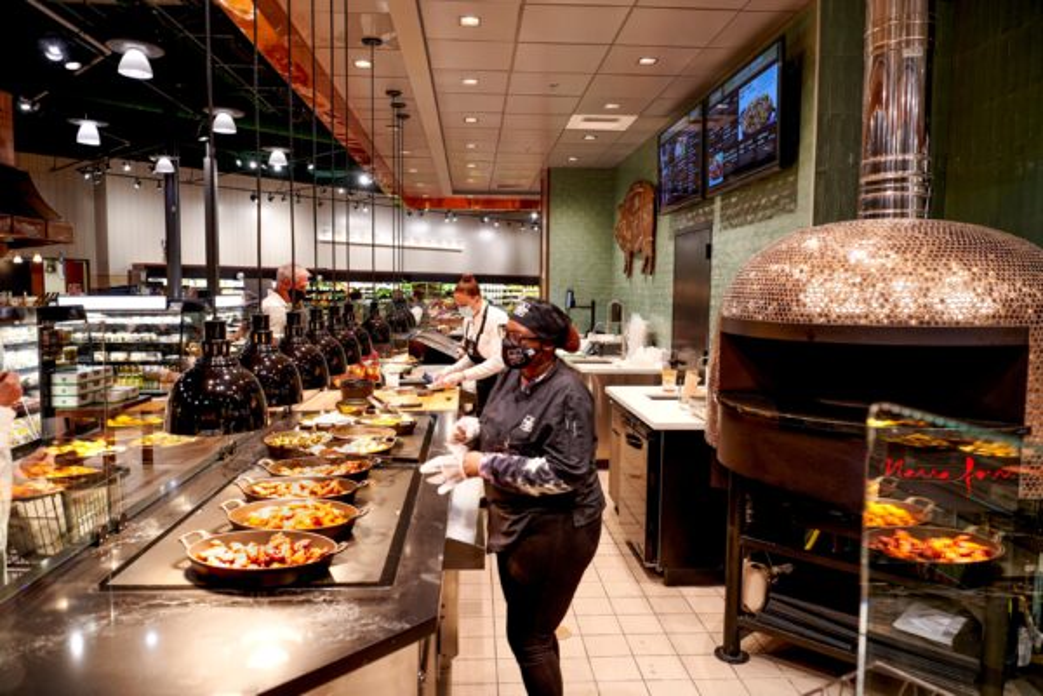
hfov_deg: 73.7
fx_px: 695
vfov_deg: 53.1
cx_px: 522
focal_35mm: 24
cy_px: 348
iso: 800
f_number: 4
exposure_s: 1/60
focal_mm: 24
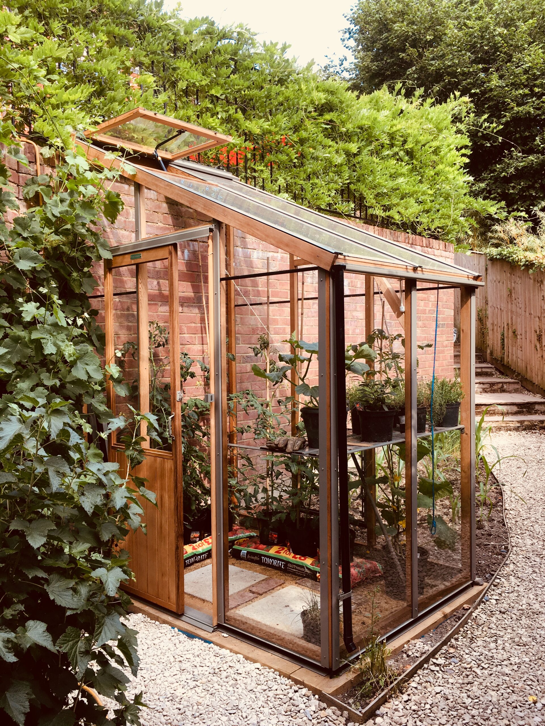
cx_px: 272
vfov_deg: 61.7
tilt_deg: -2.2
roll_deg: +1.7
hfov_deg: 48.2
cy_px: 363
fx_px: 609
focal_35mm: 29
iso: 25
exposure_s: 1/366
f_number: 2.2
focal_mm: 4.15
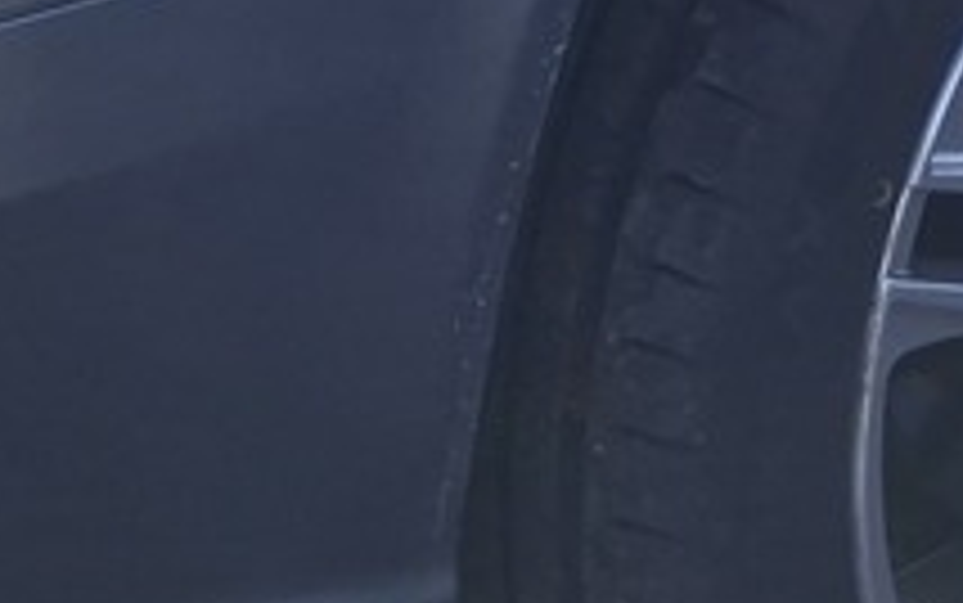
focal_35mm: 164
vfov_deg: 7.3
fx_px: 4306
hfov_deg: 12.5
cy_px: -1044
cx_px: 1116
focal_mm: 5.54
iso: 40
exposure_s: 1/1621
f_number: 1.8
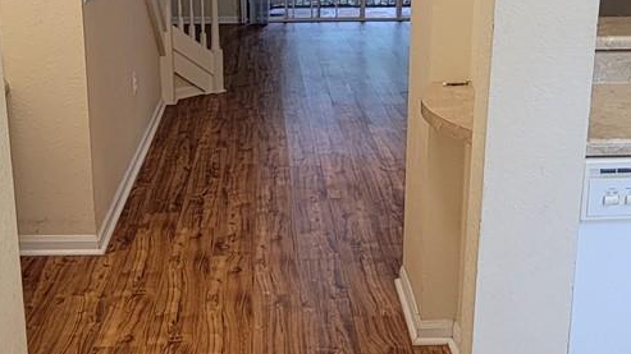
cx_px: 300
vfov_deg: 25.8
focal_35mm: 46
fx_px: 769
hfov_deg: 44.6
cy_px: 118
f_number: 2.2
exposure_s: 1/60
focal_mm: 2.2
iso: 100
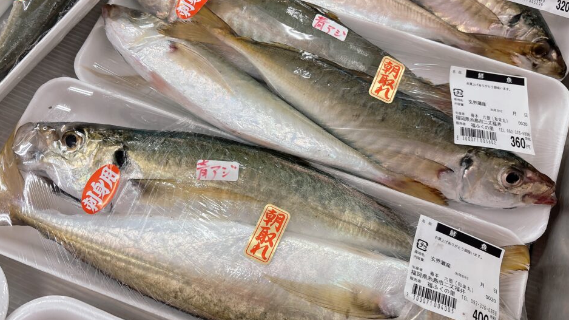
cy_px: 153
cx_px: 280
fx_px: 437
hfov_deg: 66.1
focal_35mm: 29
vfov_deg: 40.1
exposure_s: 1/120
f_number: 1.6
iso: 125
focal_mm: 5.96
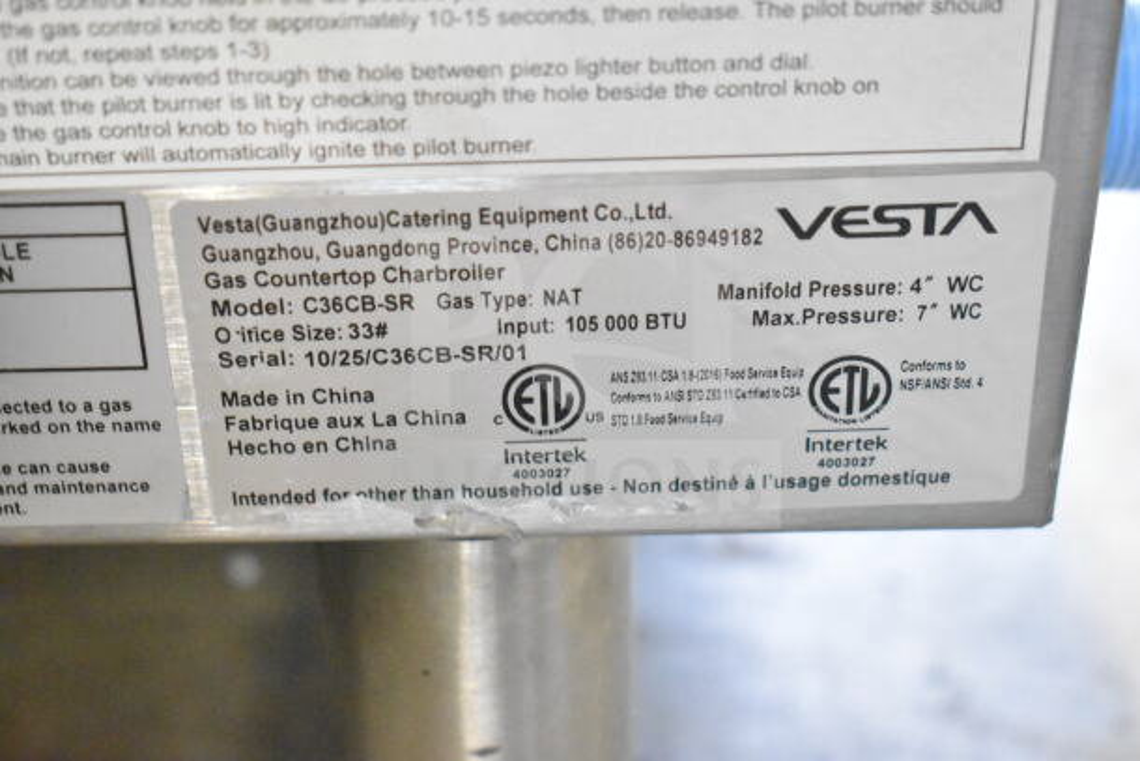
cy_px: 380
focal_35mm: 68
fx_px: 2138
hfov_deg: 29.9
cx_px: 570
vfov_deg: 20.2
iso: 16000
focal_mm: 45
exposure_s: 1/80
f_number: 5
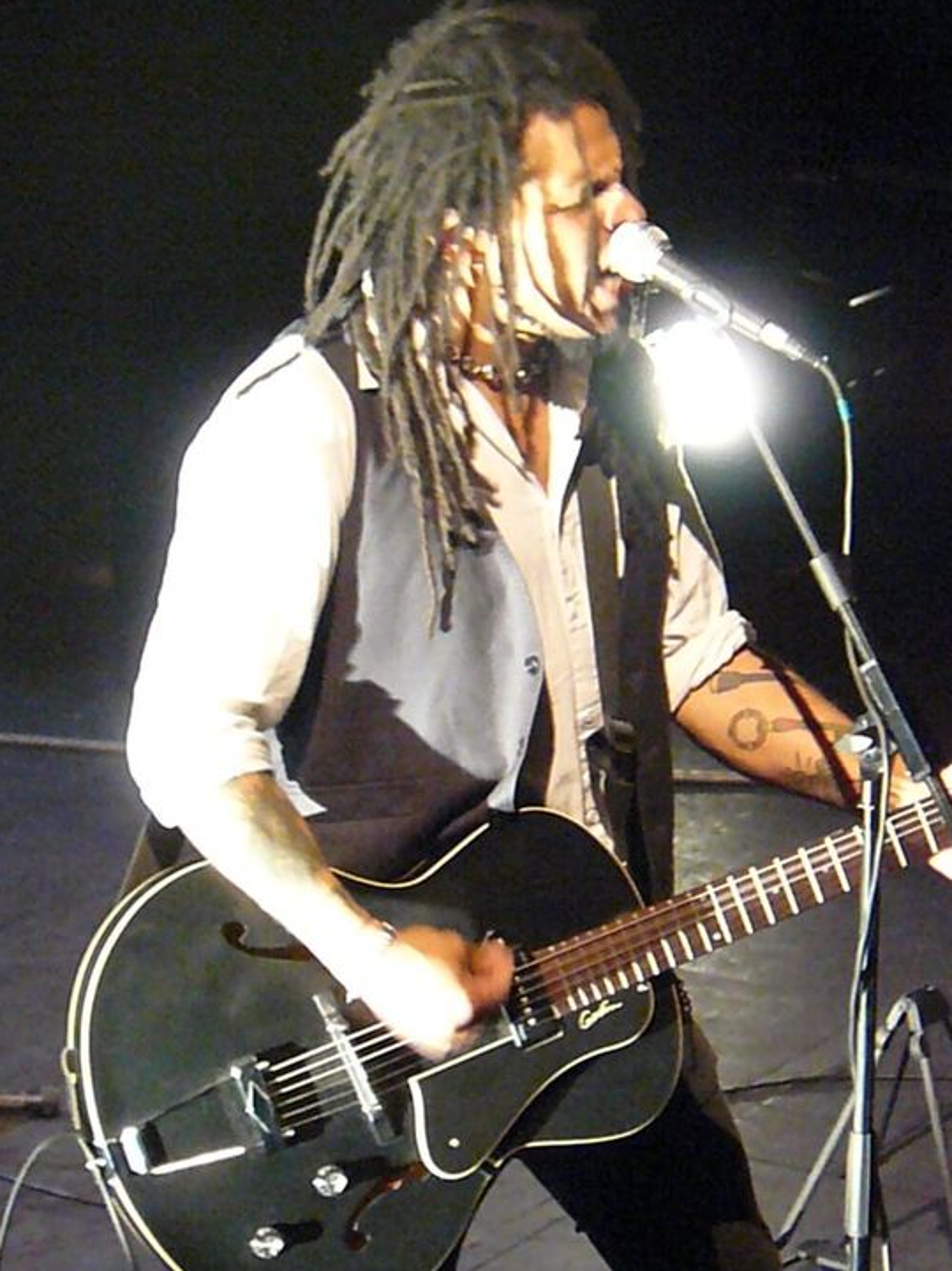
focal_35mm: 238
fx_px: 8735
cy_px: 640
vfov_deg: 8.3
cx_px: 480
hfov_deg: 6.2
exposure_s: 1/50
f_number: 3.3
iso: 3200
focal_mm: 38.9
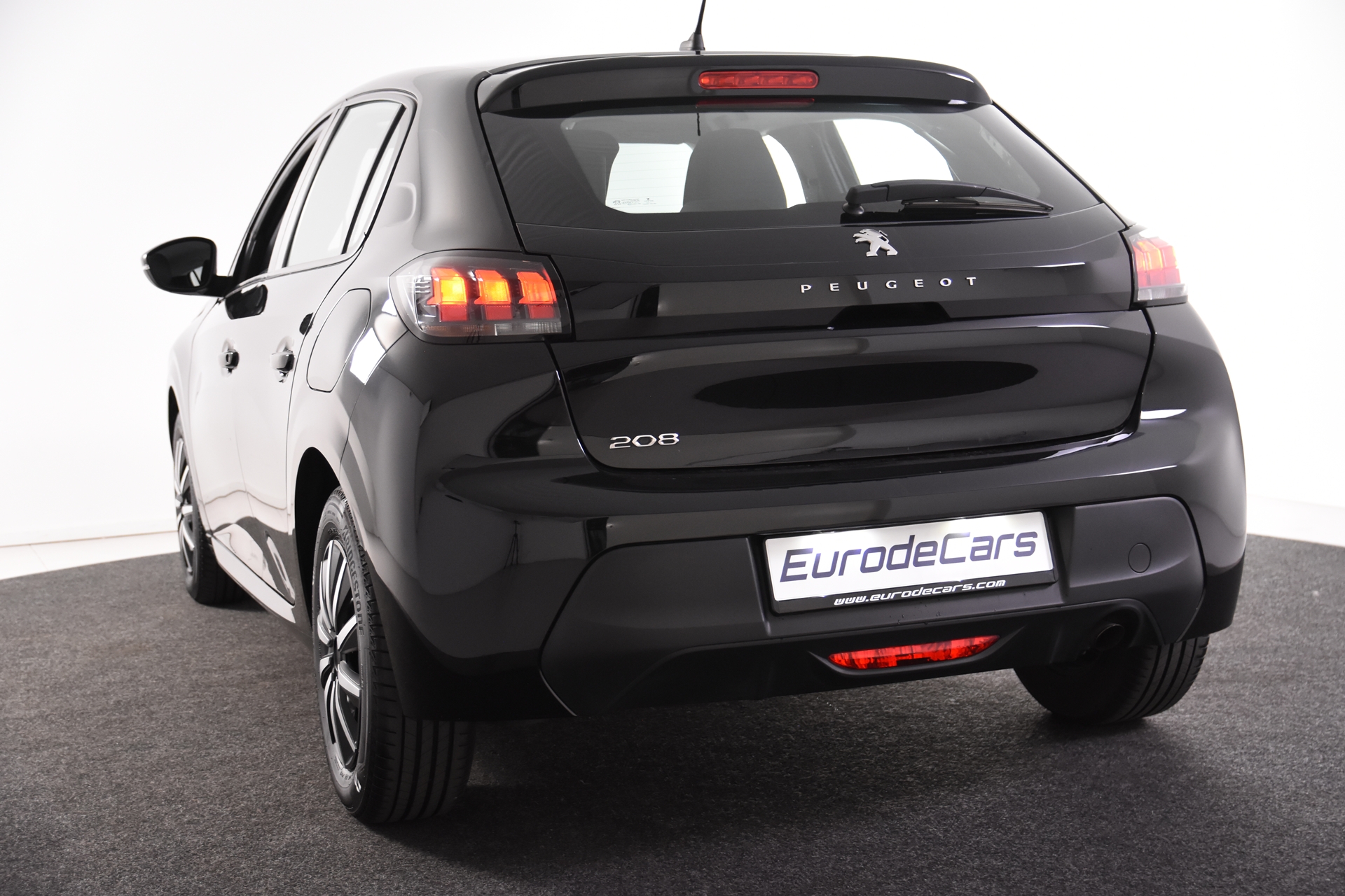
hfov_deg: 38.9
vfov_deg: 26.5
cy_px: 448
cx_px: 672
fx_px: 1905
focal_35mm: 51
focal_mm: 34
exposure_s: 1/60
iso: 1600
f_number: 4
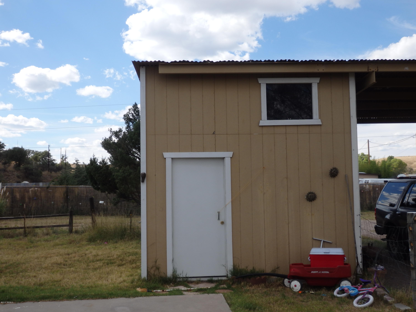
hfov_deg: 46.8
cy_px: 156
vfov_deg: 36.0
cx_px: 208
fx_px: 481
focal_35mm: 40
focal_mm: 7.3
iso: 100
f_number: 3.7
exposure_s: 1/800
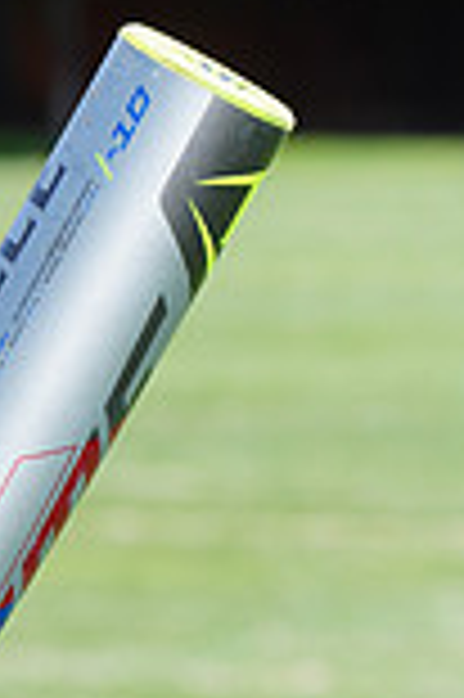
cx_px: -291
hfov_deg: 2.5
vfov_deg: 3.7
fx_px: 10734
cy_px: 919
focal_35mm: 554
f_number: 10
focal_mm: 148
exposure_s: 1/200
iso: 200
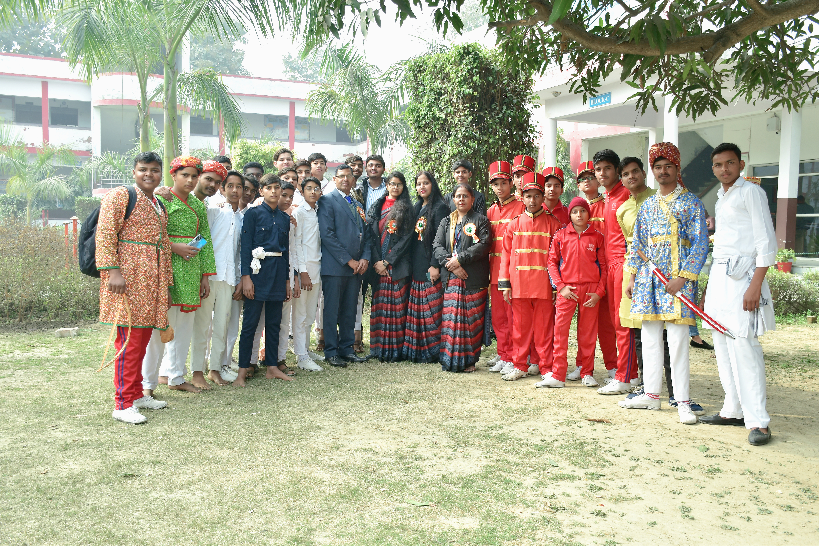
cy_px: 273
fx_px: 751
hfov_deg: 57.2
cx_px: 410
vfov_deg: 40.0
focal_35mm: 33
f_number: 5
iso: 125
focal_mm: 22
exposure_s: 1/125
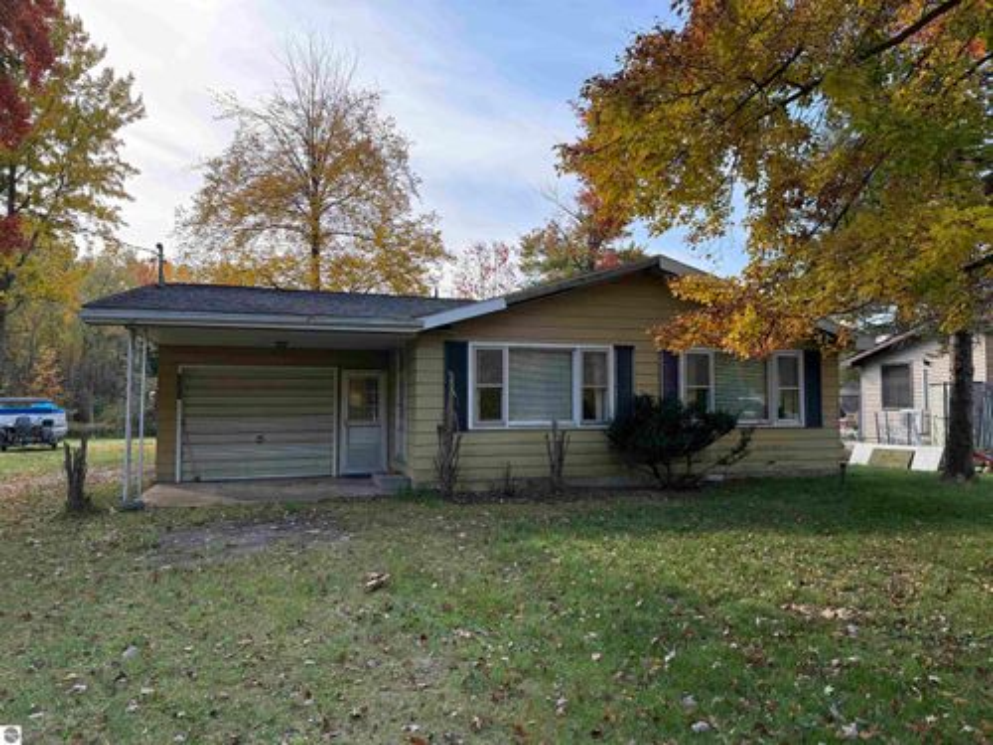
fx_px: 688
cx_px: 496
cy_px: 372
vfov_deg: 56.8
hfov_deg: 71.6
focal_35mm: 24
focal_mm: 6.76
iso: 100
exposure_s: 1/1271
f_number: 1.78
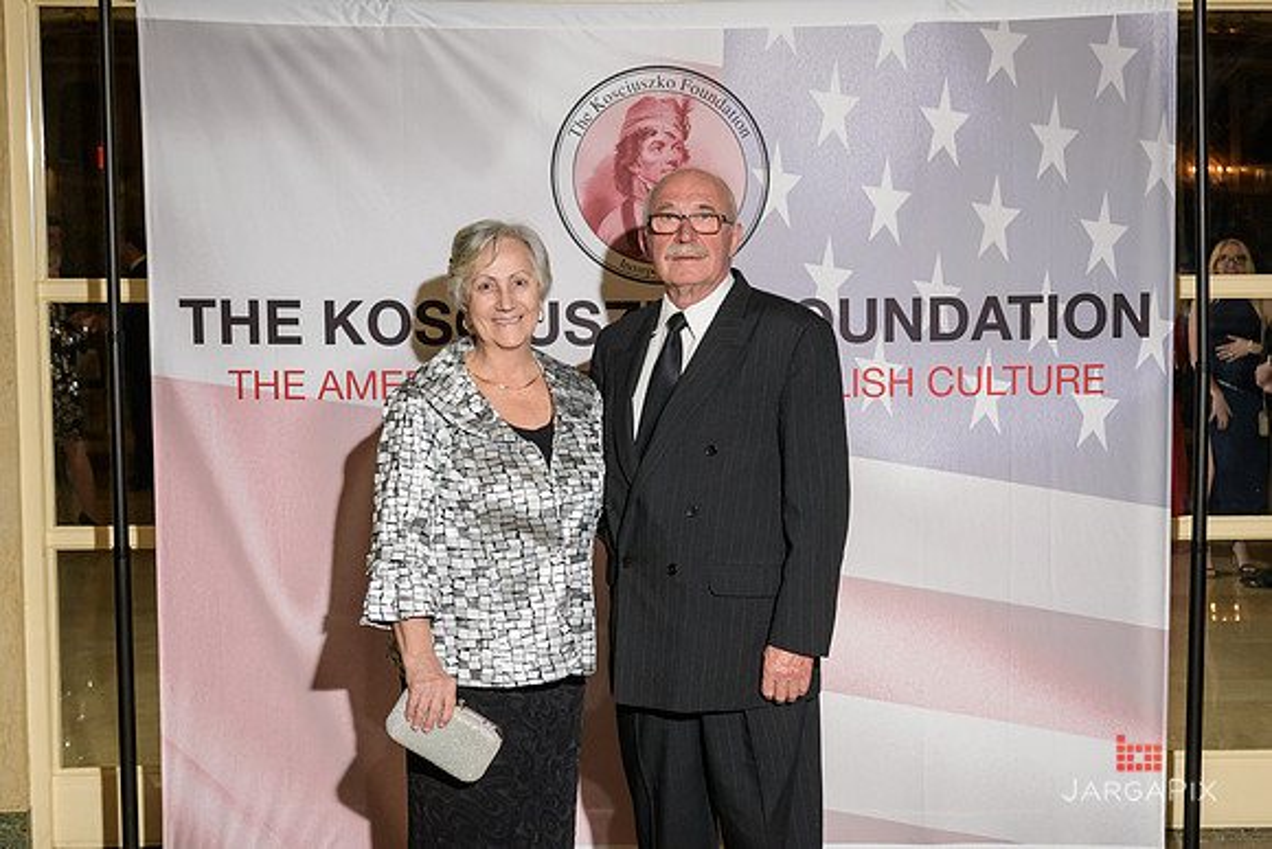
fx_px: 1732
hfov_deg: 40.3
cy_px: 405
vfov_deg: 27.5
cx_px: 687
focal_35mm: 49
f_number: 5
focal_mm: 42
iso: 1000
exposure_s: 1/100
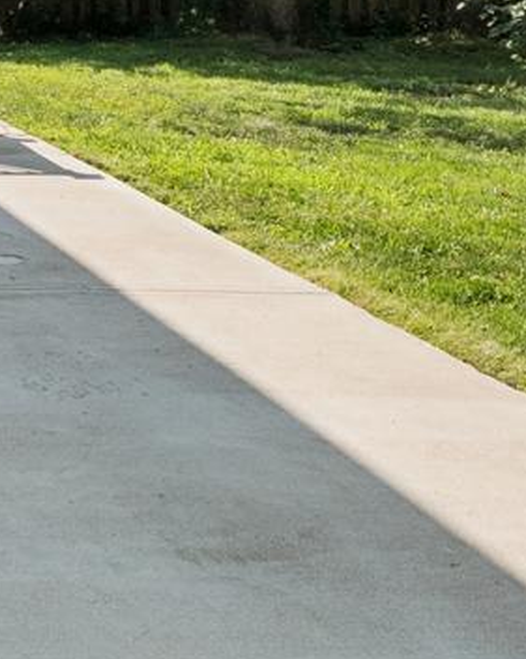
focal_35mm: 84
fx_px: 1630
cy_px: -121
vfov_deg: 21.3
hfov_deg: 15.7
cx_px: -419
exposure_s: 1/1600
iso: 1250
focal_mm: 15.3
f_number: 7.1
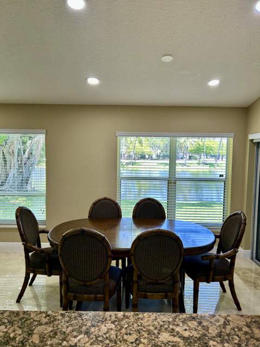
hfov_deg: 53.1
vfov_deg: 67.3
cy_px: 174
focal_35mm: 26
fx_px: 260
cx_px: 130
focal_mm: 5.7
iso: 50
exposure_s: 1/120
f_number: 1.5
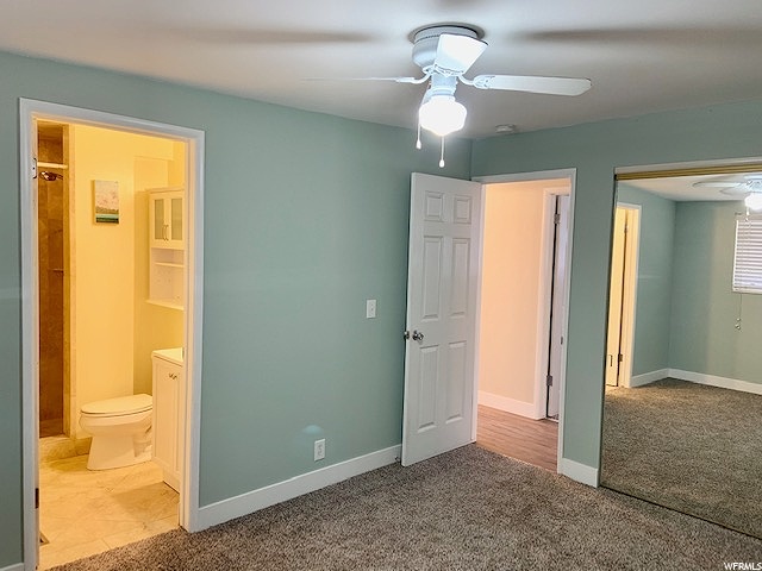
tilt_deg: -3.4
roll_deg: -1.8
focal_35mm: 26
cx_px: 381
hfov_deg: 67.3
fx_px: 572
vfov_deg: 53.1
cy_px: 286
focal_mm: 4.25
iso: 250
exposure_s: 1/60
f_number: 1.8
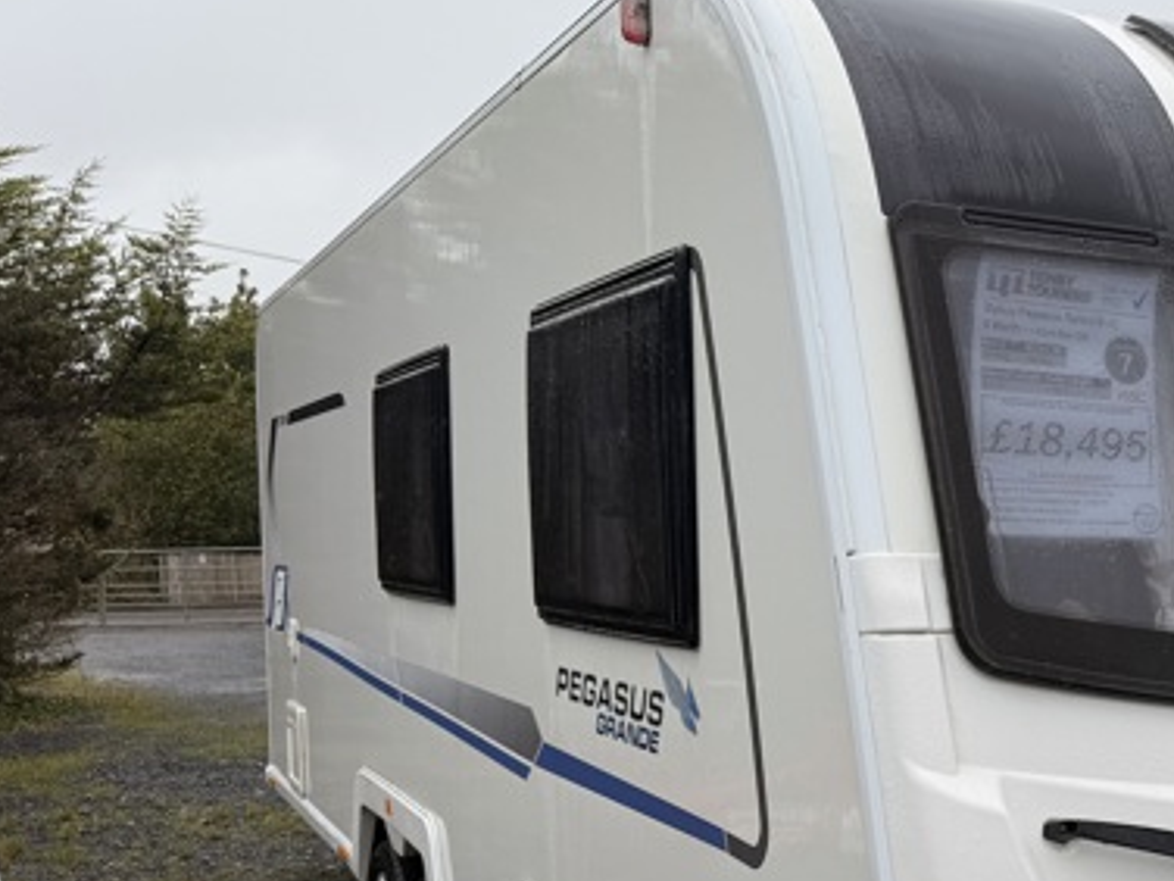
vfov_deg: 27.9
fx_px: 1730
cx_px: 1180
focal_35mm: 51
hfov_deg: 34.1
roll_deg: +1.0
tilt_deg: -3.0
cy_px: 715
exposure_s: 1/1361
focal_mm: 6.76
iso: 80
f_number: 1.78
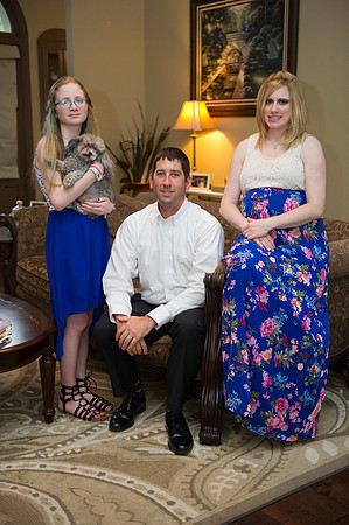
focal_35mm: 48
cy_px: 262
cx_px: 174
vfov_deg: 41.2
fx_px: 700
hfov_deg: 28.0
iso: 1600
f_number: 2.8
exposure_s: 1/125
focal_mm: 48
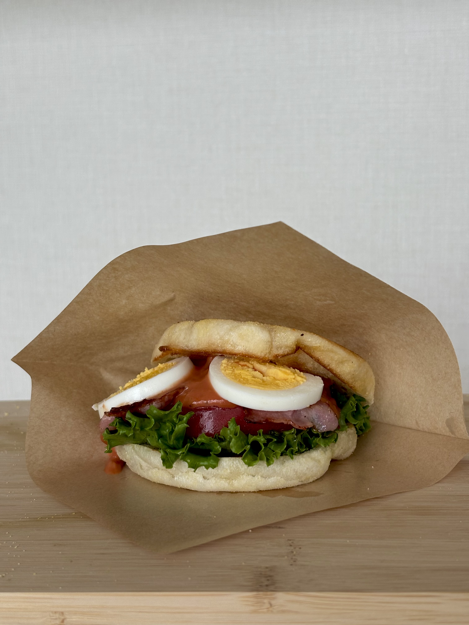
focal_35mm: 52
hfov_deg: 28.0
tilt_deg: -9.4
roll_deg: +0.7
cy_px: 312
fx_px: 939
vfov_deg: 36.8
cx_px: 234
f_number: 1.6
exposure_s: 1/190
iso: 32
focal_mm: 5.96
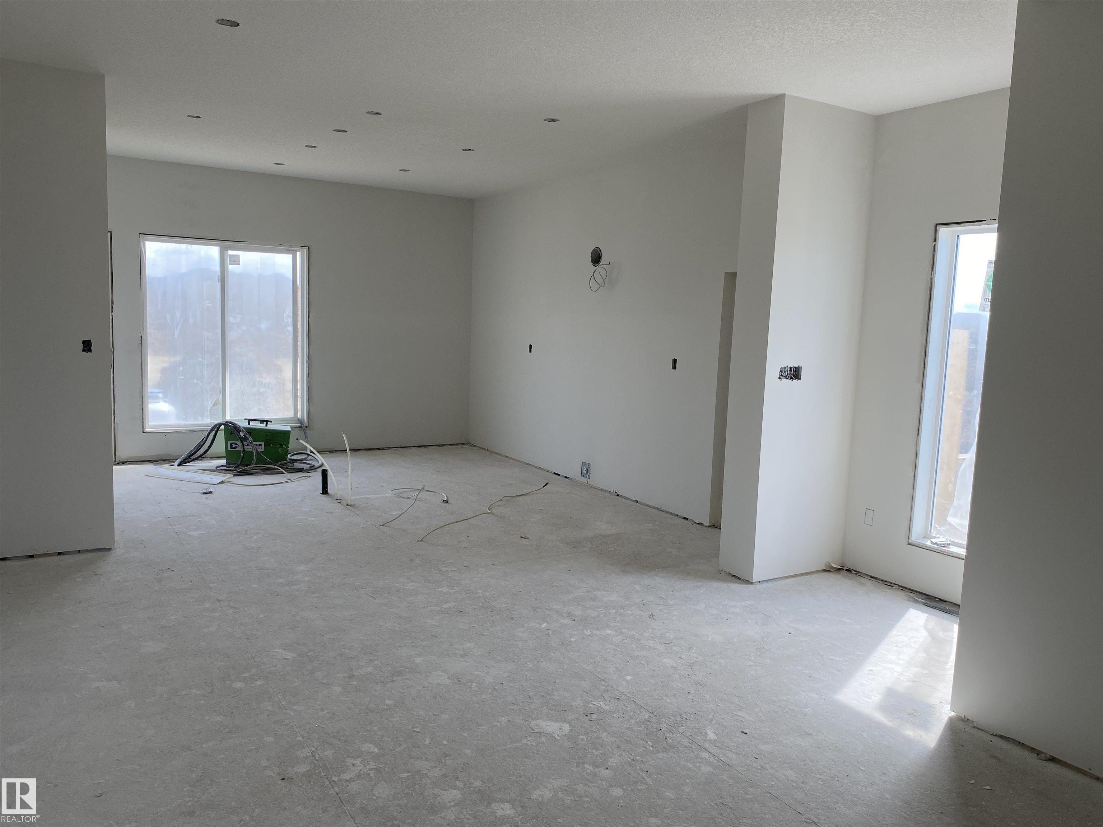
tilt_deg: -8.9
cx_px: 552
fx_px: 828
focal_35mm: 26
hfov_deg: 67.3
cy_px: 414
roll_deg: -2.3
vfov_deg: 53.1
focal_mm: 4.25
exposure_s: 1/393
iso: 32
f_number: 1.8
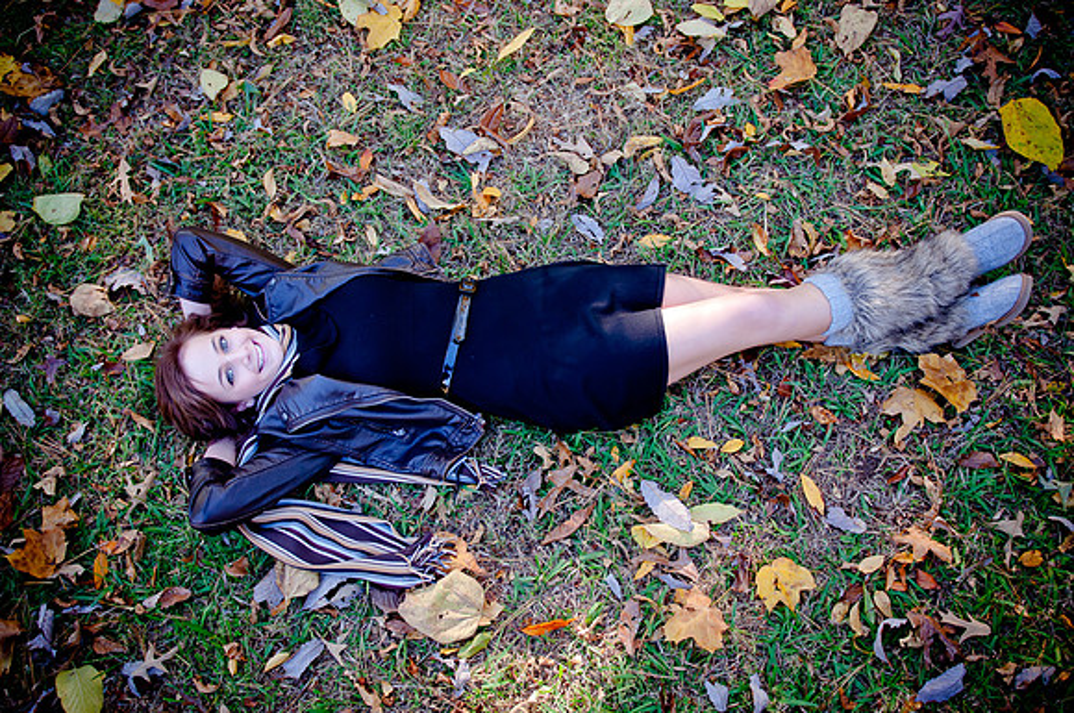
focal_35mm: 36
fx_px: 1072
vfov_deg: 36.8
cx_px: 537
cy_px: 356
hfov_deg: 53.2
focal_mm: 24
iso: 200
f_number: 2.8
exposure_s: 1/125
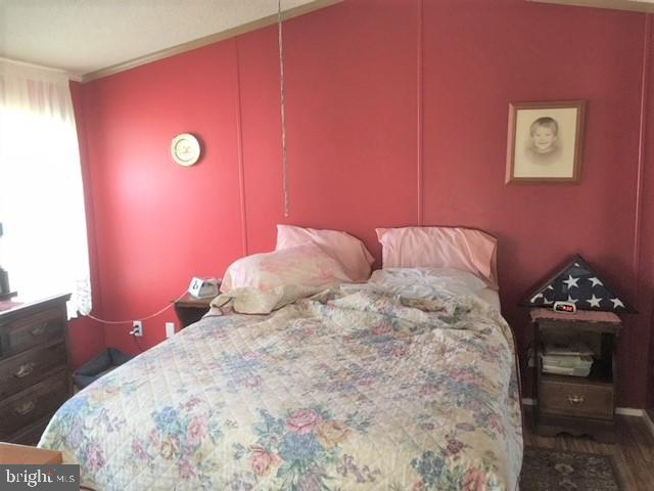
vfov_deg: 48.2
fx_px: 548
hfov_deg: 61.7
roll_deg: +1.3
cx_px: 327
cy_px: 246
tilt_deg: -8.6
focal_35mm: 29
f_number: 2.2
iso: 125
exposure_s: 1/30
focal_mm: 4.15
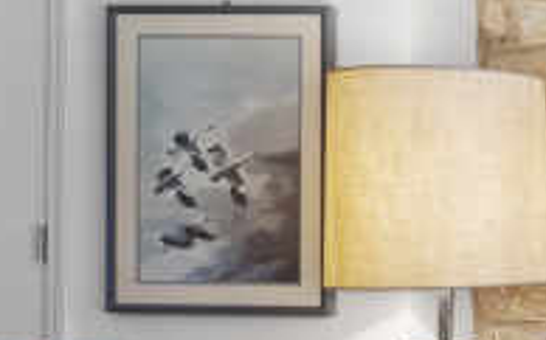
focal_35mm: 73
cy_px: 337
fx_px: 1085
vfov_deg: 17.4
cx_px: 948
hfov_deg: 20.8
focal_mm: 18.5
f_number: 9
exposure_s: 1/20
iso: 14400
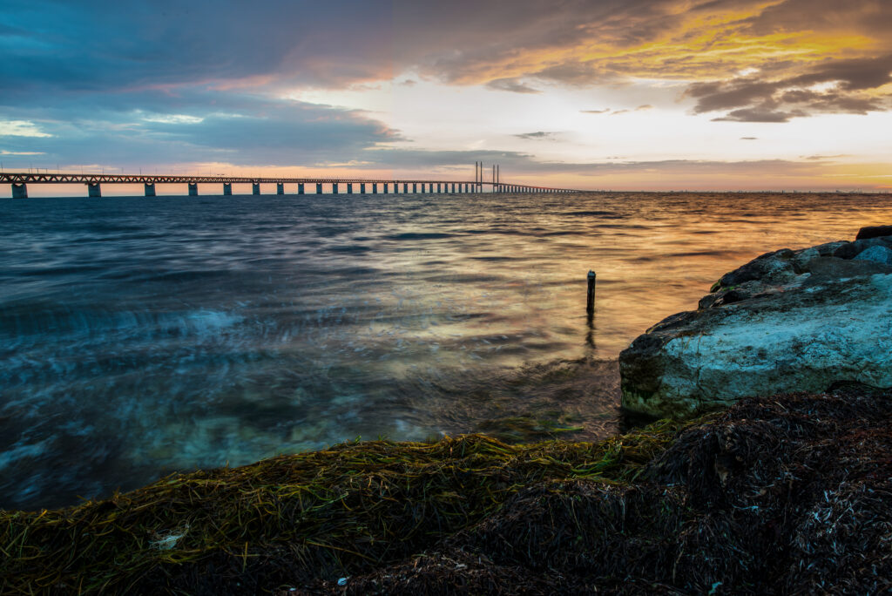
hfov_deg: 73.7
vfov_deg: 53.2
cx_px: 446
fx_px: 595
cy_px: 298
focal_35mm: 24
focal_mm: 24
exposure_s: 1
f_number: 16
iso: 50
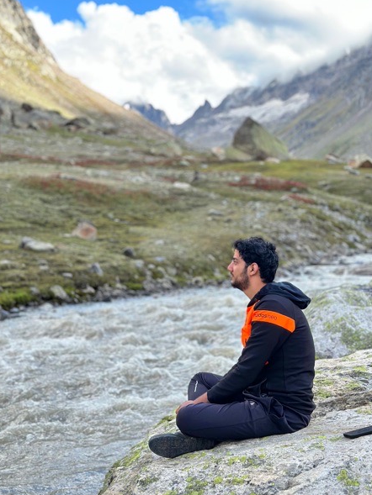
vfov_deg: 33.7
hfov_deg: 25.7
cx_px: 199
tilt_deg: +2.4
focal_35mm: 57
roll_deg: +1.1
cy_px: 219
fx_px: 816
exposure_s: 1/690
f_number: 1.78
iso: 80
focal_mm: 6.86
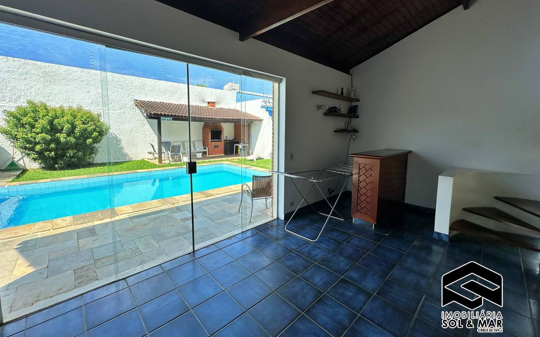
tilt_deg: -5.4
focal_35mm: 15
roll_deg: -1.5
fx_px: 221
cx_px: 271
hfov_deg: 101.5
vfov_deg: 74.5
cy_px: 151
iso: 40
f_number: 2.2
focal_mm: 2.22
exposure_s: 1/979
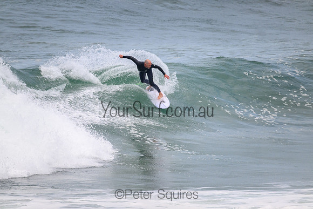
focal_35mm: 800
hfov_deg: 2.6
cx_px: 156
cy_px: 104
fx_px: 6957
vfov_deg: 1.7
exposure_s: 1/2000
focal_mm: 800
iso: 900
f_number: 11
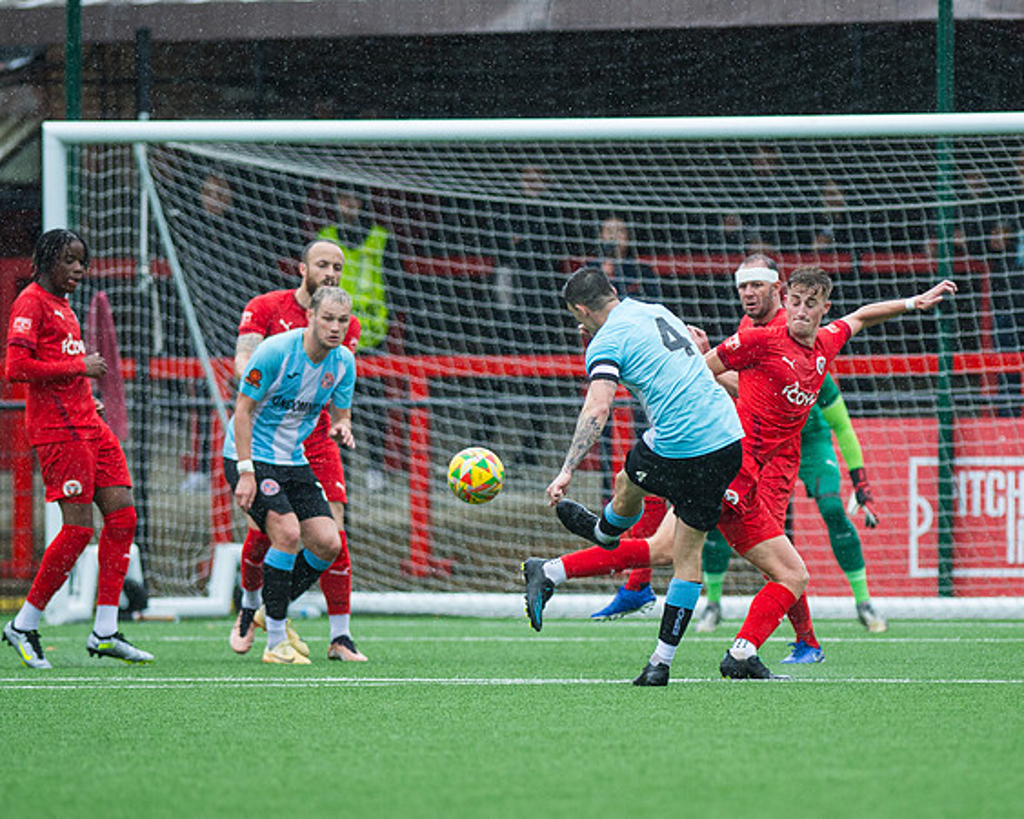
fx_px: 16699
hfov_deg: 3.5
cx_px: 668
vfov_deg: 2.8
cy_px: 445
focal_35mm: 551
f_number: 2.8
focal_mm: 300
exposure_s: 1/2000
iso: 400
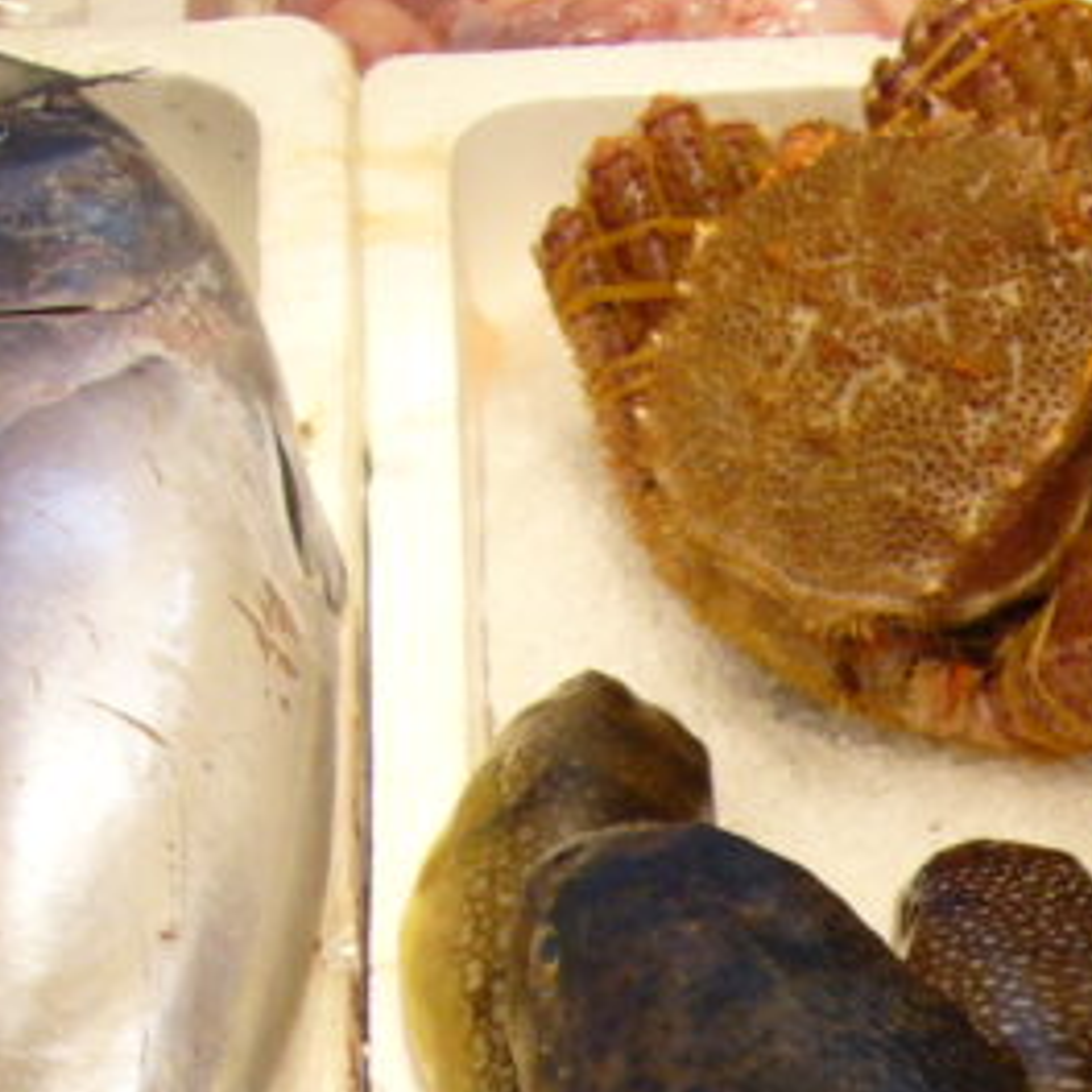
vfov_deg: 11.0
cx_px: 1617
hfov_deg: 10.9
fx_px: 5496
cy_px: 1559
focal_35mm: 154
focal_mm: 7.5
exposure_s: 1/25
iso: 100
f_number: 3.2
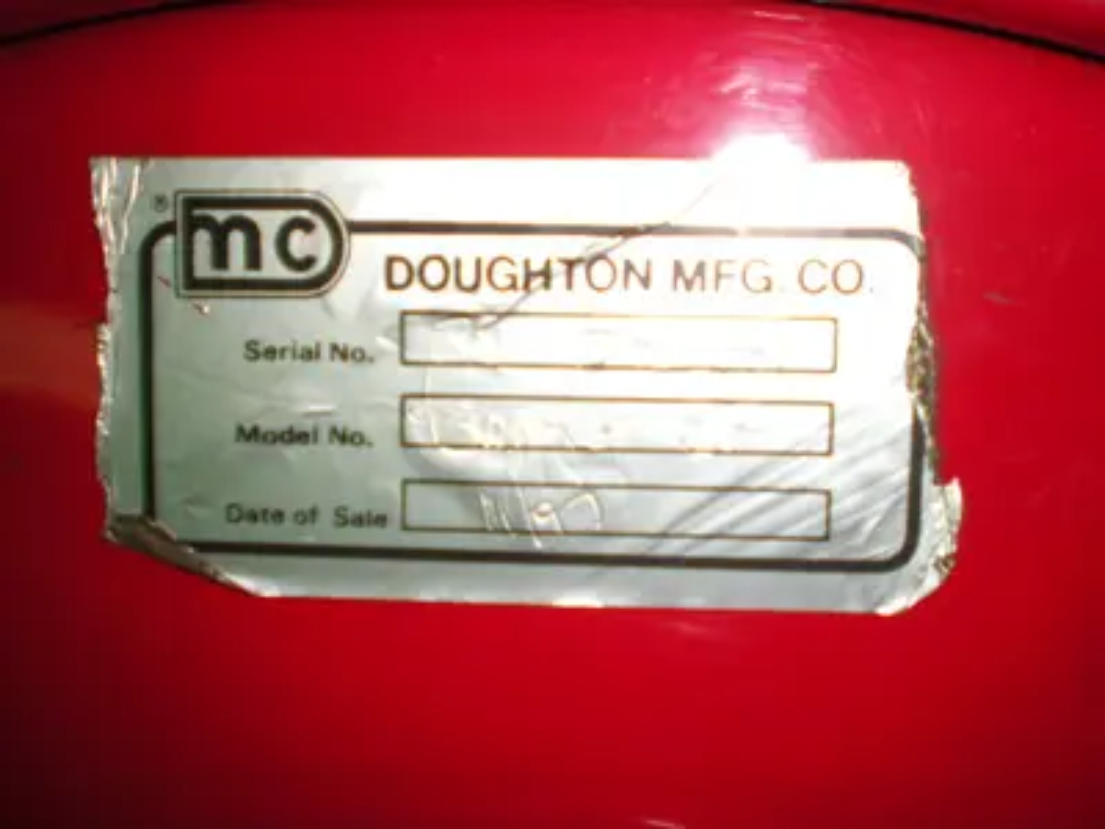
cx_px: 552
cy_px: 414
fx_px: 1213
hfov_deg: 49.0
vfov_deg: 37.7
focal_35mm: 38
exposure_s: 1/30
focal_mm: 6.3
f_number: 3.1
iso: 64
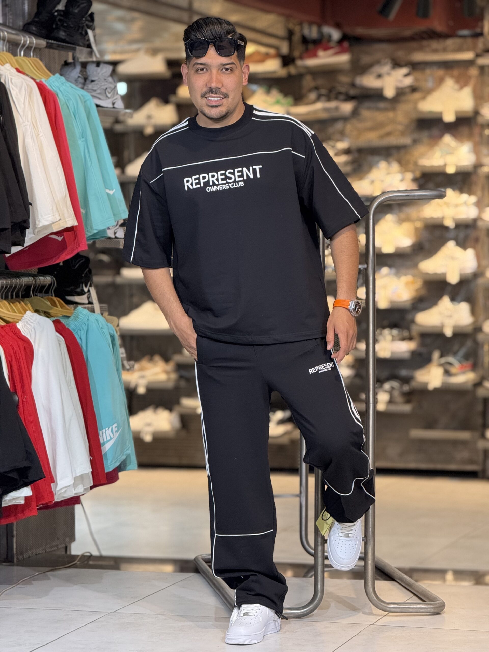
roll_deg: -0.4
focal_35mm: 120
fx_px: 2260
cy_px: 326
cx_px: 244
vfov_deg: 16.4
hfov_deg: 12.3
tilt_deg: -2.4
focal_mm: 15.66
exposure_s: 1/100
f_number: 2.8
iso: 320
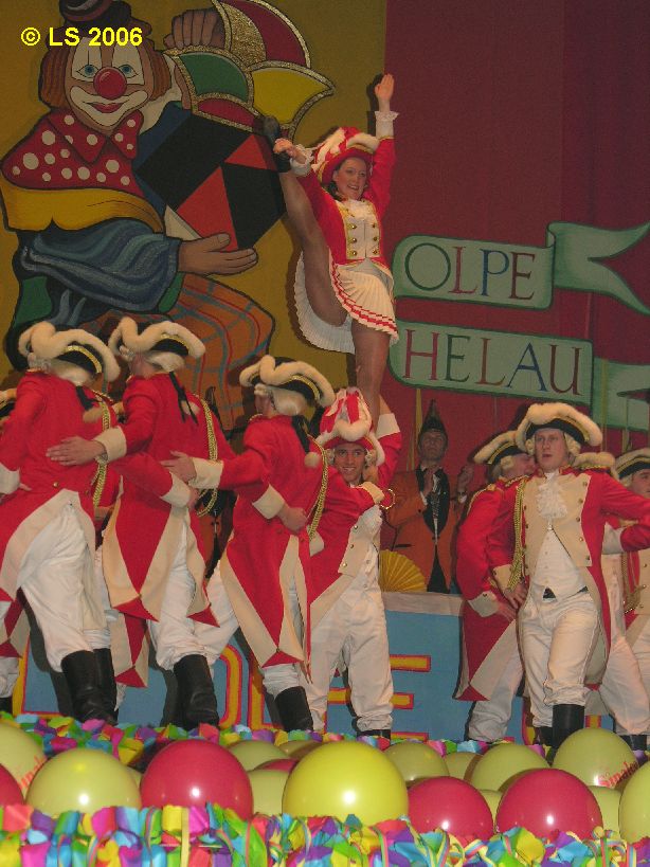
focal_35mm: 104
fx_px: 2604
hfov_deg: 14.2
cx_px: 325
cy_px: 434
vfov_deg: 18.9
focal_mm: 26.5
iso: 100
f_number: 3.7
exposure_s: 1/120
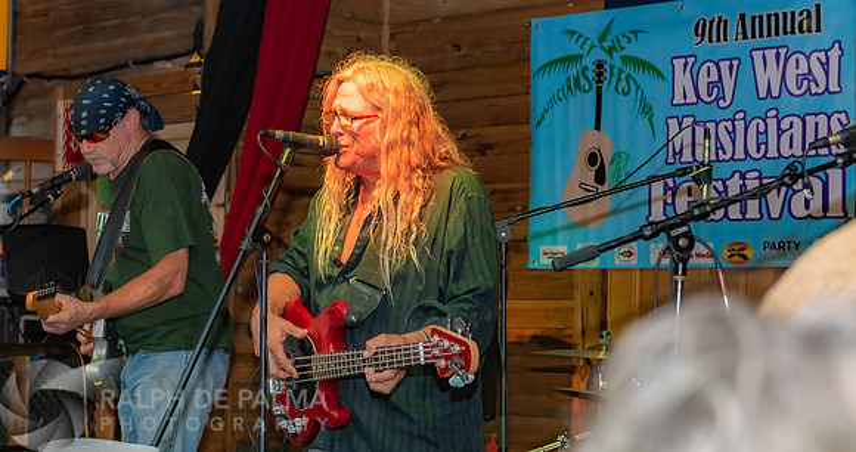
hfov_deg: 24.7
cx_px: 370
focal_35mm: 87
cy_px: 232
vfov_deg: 13.2
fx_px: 1953
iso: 1000
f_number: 5.6
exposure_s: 1/160
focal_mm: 70
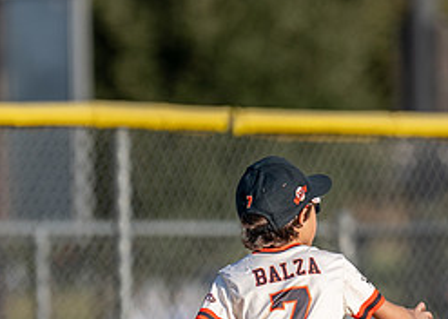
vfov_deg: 1.5
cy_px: 387
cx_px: 305
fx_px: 12484
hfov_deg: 2.1
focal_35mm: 982
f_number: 2.8
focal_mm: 200
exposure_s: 1/1600
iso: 100
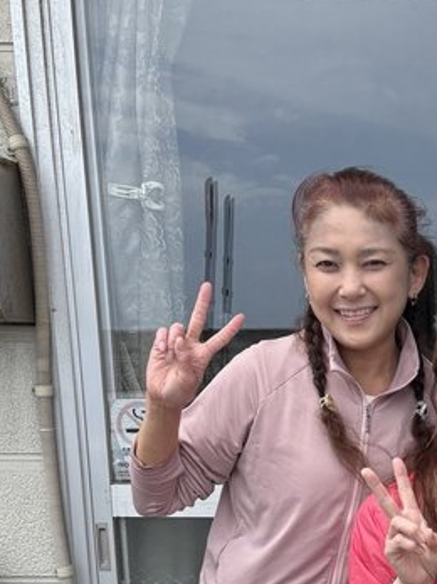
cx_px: 489
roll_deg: -1.4
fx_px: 1078
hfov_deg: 21.6
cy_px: 601
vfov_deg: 28.2
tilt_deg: -11.3
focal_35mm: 64
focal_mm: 5.96
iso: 50
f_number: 1.6
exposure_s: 1/2242
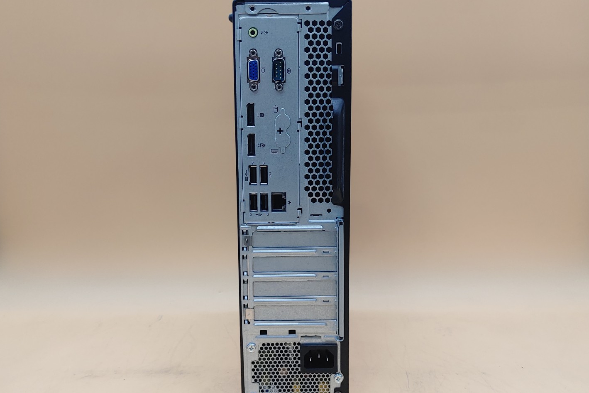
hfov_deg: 50.7
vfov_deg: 35.0
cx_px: 296
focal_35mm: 38
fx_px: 622
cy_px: 214
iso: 50
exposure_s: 1/108
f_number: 1.8
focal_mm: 4.36
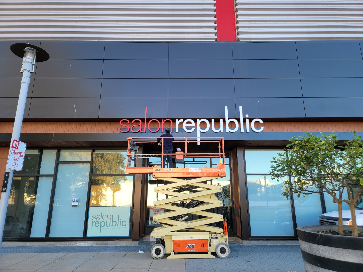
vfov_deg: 53.1
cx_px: 182
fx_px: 273
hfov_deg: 67.3
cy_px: 136
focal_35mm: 26
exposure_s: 1/158
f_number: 1.8
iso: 40
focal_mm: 5
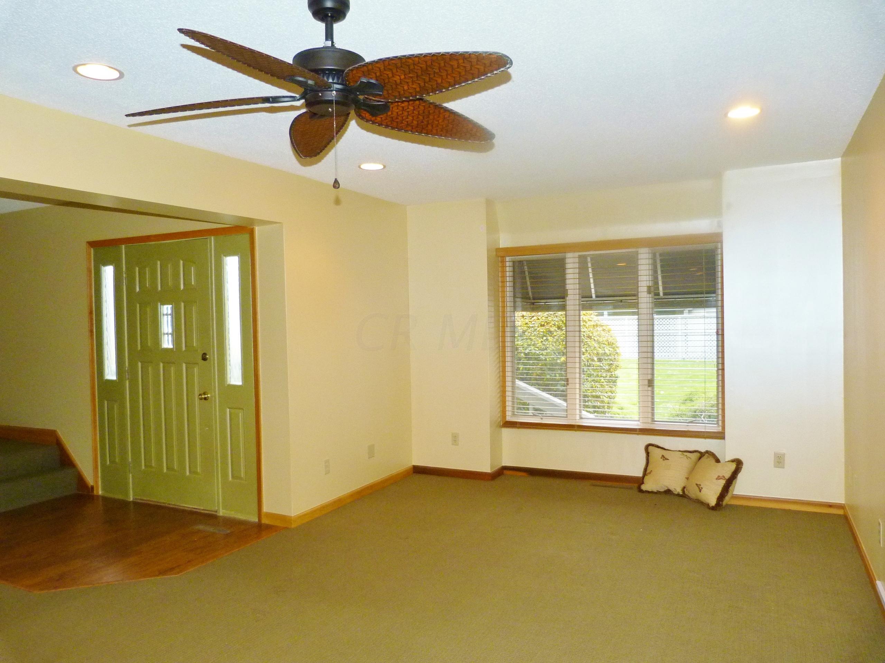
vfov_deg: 54.9
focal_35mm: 25
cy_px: 332
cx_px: 442
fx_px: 639
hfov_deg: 69.4
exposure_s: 1/60
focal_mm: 4.5
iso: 250
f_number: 2.8
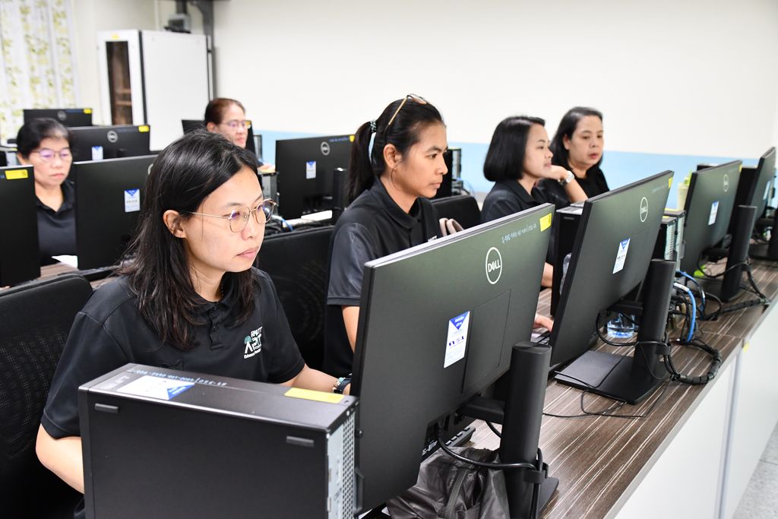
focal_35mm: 36
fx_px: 778
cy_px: 260
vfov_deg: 36.9
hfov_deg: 53.1
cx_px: 389
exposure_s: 1/80
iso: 3200
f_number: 3.8
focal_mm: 24
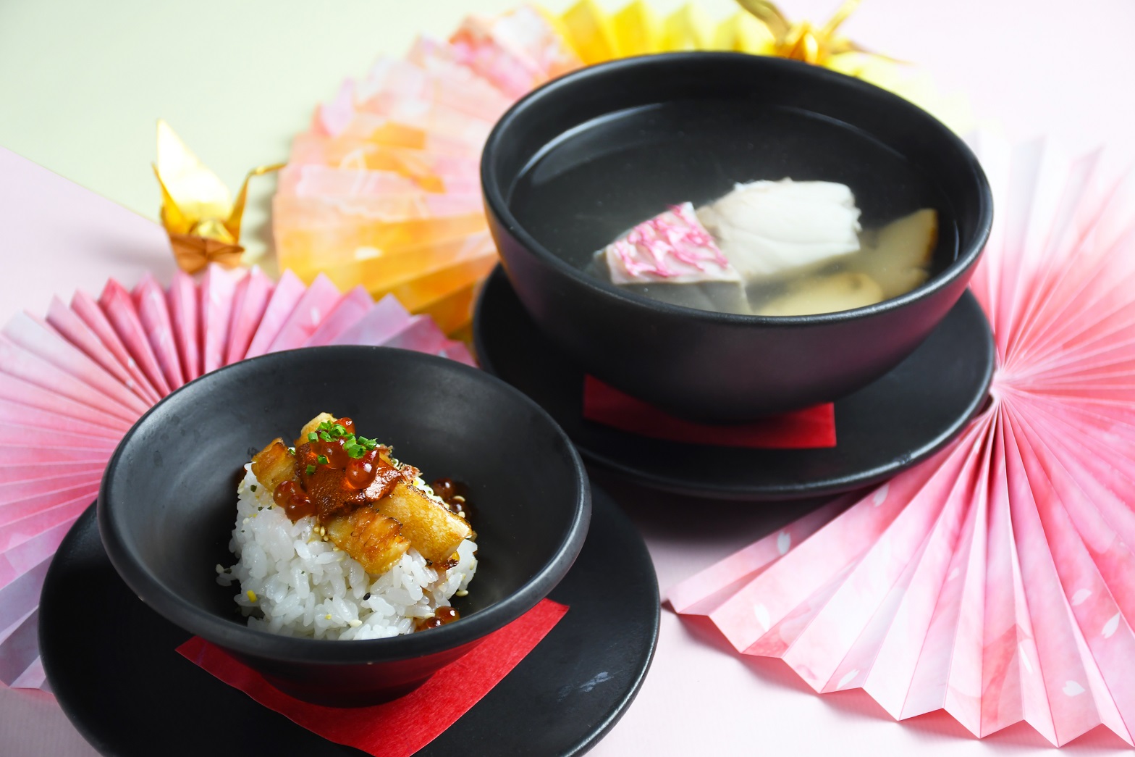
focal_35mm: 78
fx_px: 2459
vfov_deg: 17.5
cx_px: 568
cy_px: 378
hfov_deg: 26.0
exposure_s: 1/60
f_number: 5
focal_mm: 52
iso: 640
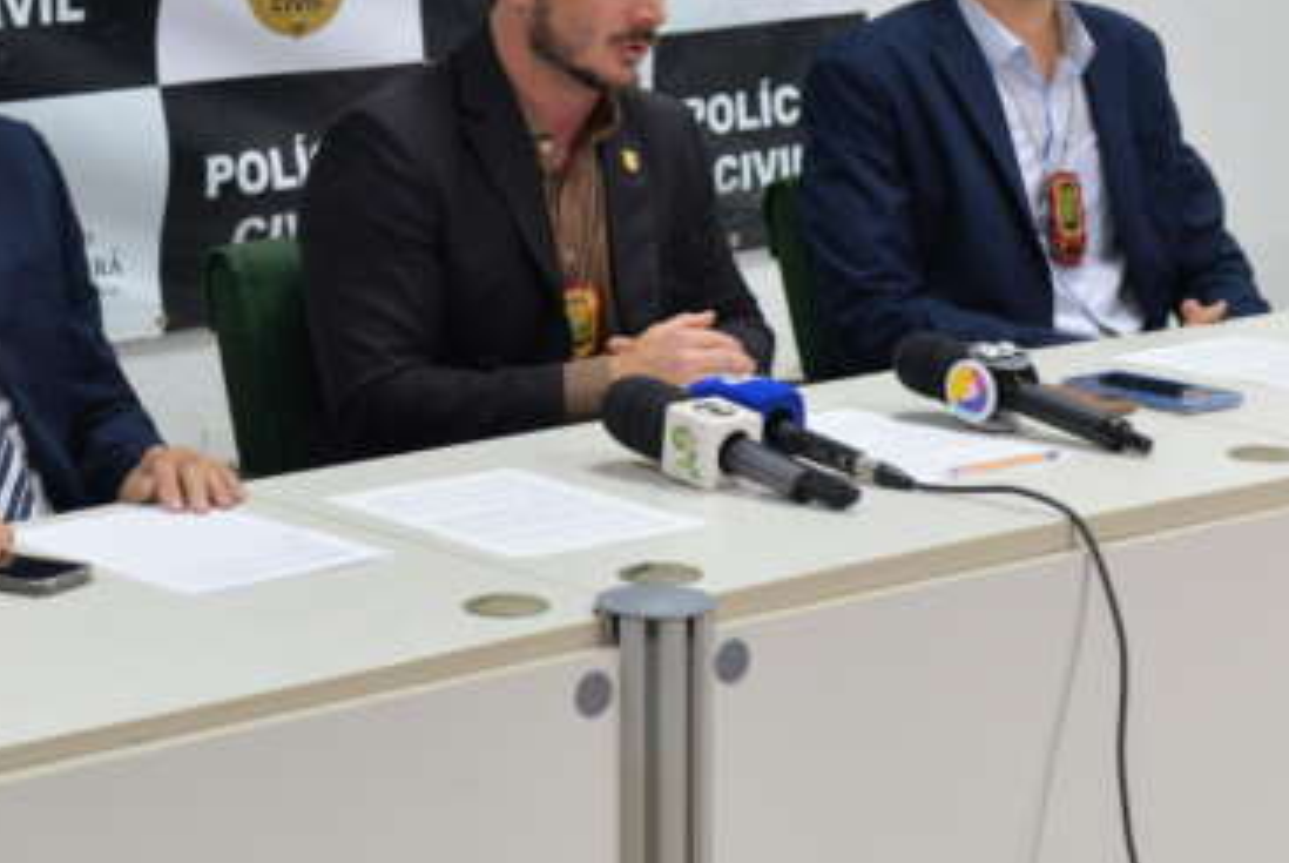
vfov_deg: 12.5
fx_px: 3907
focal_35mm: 109
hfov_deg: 18.6
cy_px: 48
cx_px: 310
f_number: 4.5
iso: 1000
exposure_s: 1/80
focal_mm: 52
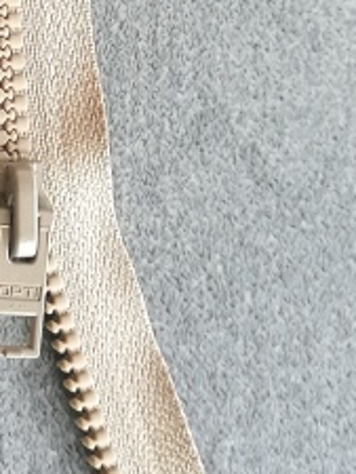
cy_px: -131
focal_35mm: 141
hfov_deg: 10.0
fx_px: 1932
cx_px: -263
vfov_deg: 13.5
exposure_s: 1/60
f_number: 1.8
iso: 64
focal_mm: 4.75
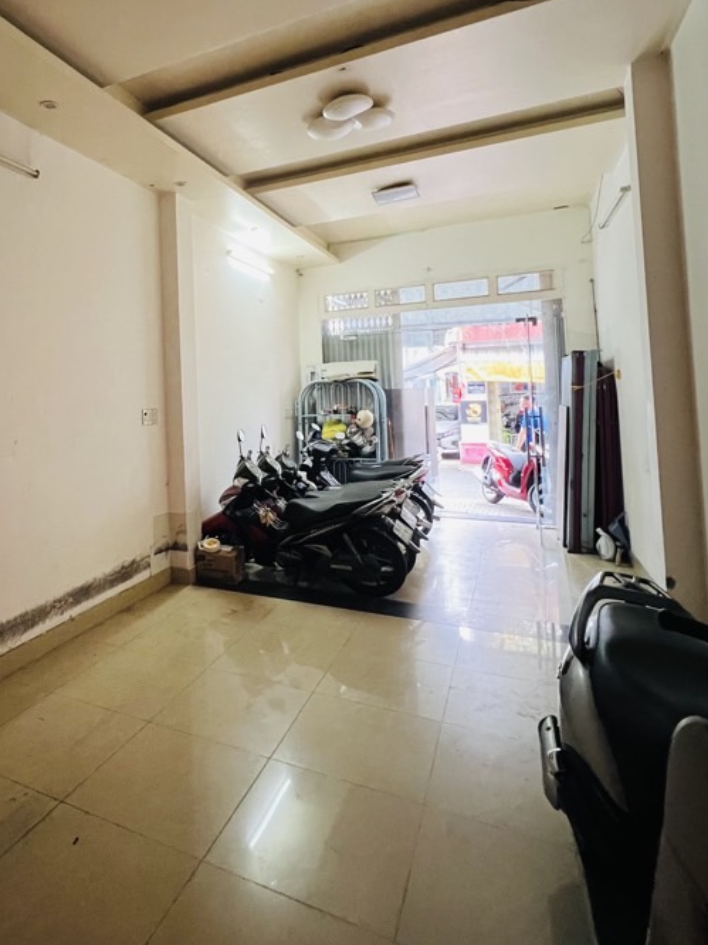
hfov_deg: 62.3
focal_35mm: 20
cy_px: 369
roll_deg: +1.5
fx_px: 546
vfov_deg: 80.6
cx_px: 180
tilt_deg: +3.0
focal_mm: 1.57
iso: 640
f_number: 1.8
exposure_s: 1/50
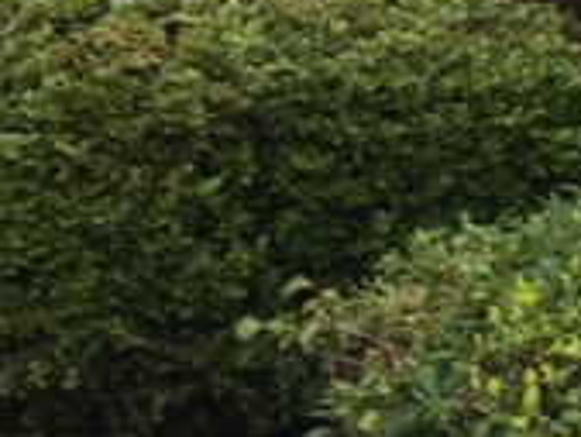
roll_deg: +2.6
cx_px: 330
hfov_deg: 17.9
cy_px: -134
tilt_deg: -3.5
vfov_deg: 13.0
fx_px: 1848
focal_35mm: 110
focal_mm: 4.15
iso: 25
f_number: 2.2
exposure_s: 1/50
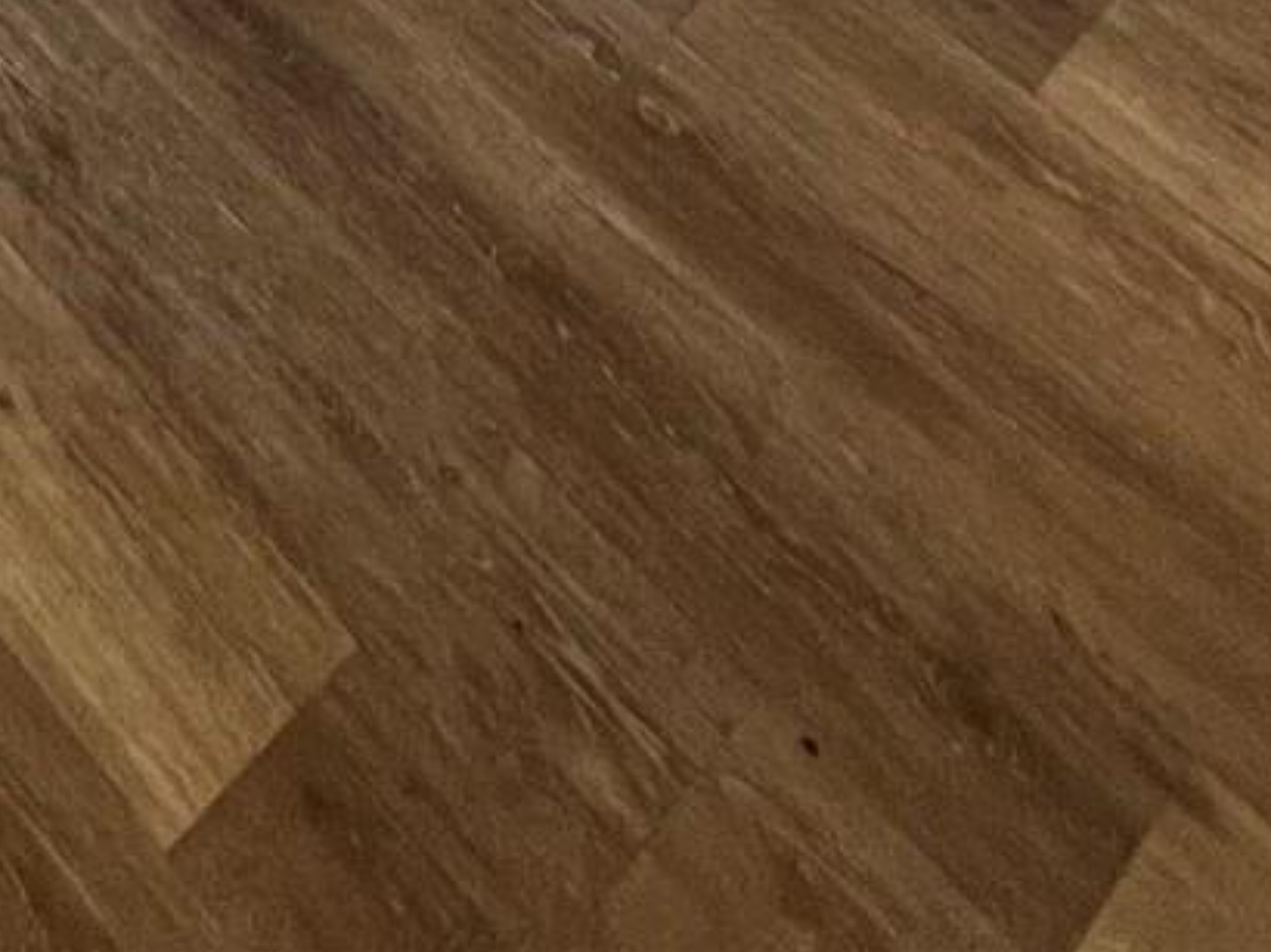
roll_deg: -0.6
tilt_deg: -20.8
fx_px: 2385
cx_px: 50
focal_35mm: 65
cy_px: -1426
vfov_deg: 14.0
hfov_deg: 28.3
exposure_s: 1/120
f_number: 1.8
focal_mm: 1.57
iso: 200
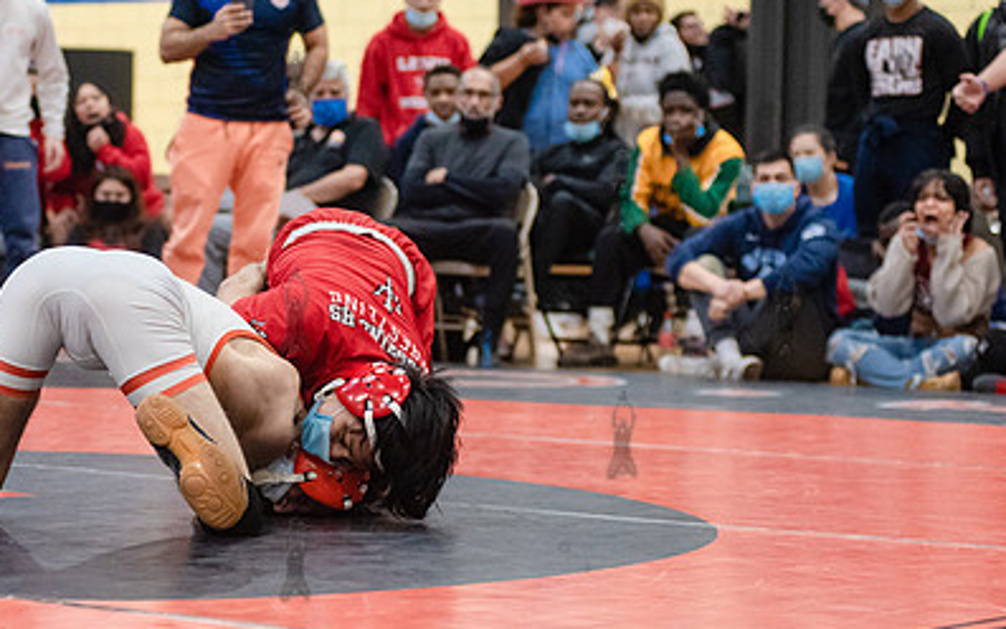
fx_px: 3262
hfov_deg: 17.5
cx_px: 294
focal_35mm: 119
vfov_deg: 11.0
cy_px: 311
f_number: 3.5
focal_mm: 80
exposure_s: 1/400
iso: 4000
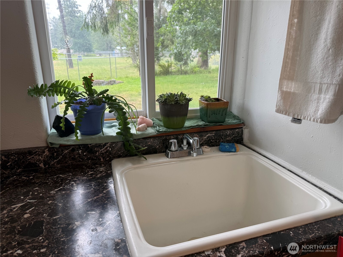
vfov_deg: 56.8
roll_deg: +0.1
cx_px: 172
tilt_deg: -17.8
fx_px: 238
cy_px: 128
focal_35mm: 24
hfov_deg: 71.6
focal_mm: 6.76
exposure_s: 1/120
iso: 80
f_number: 1.78
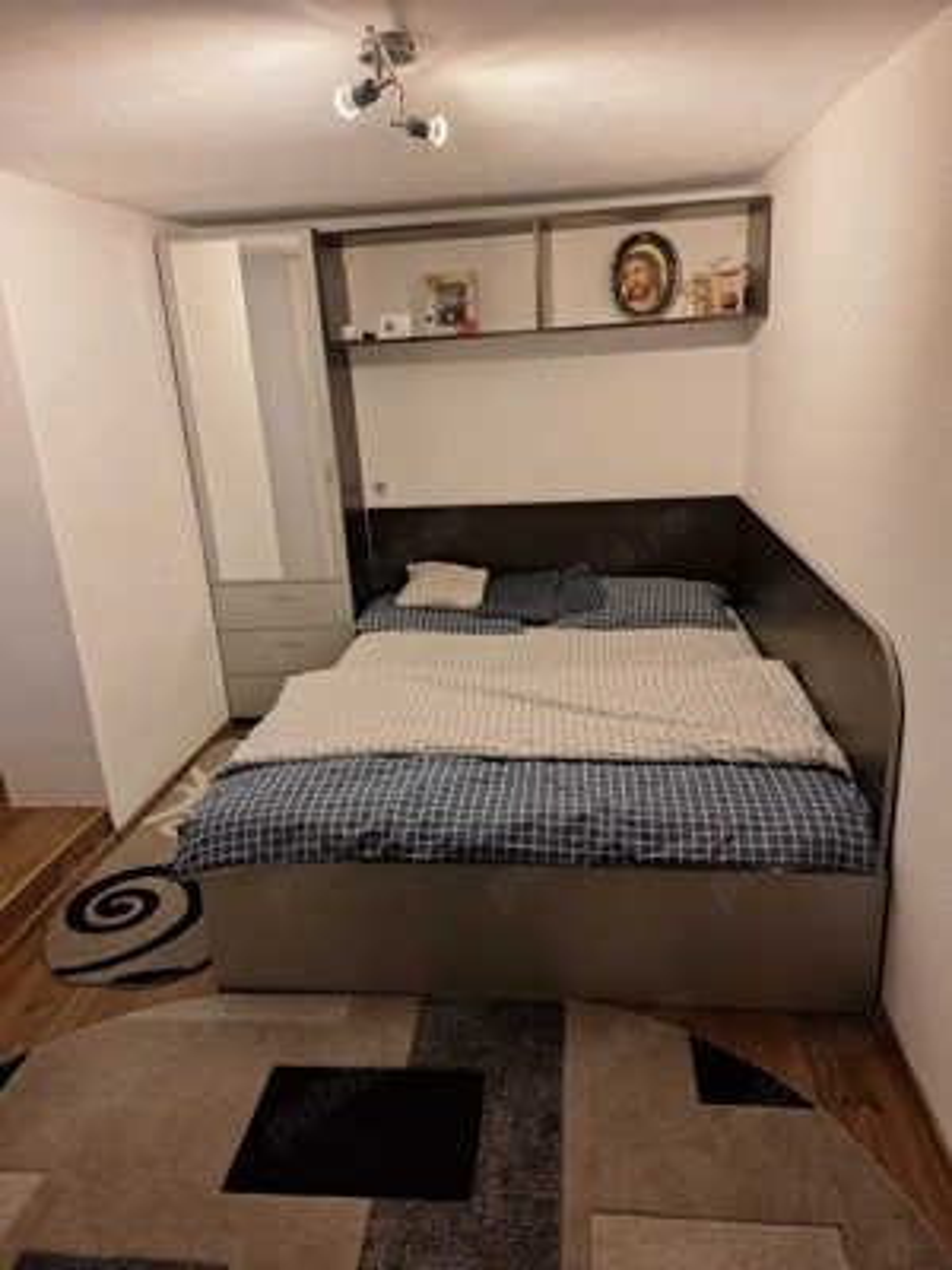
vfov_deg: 73.9
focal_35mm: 23
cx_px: 476
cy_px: 635
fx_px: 843
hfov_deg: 58.9
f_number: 1.8
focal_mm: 5.54
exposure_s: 1/50
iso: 200
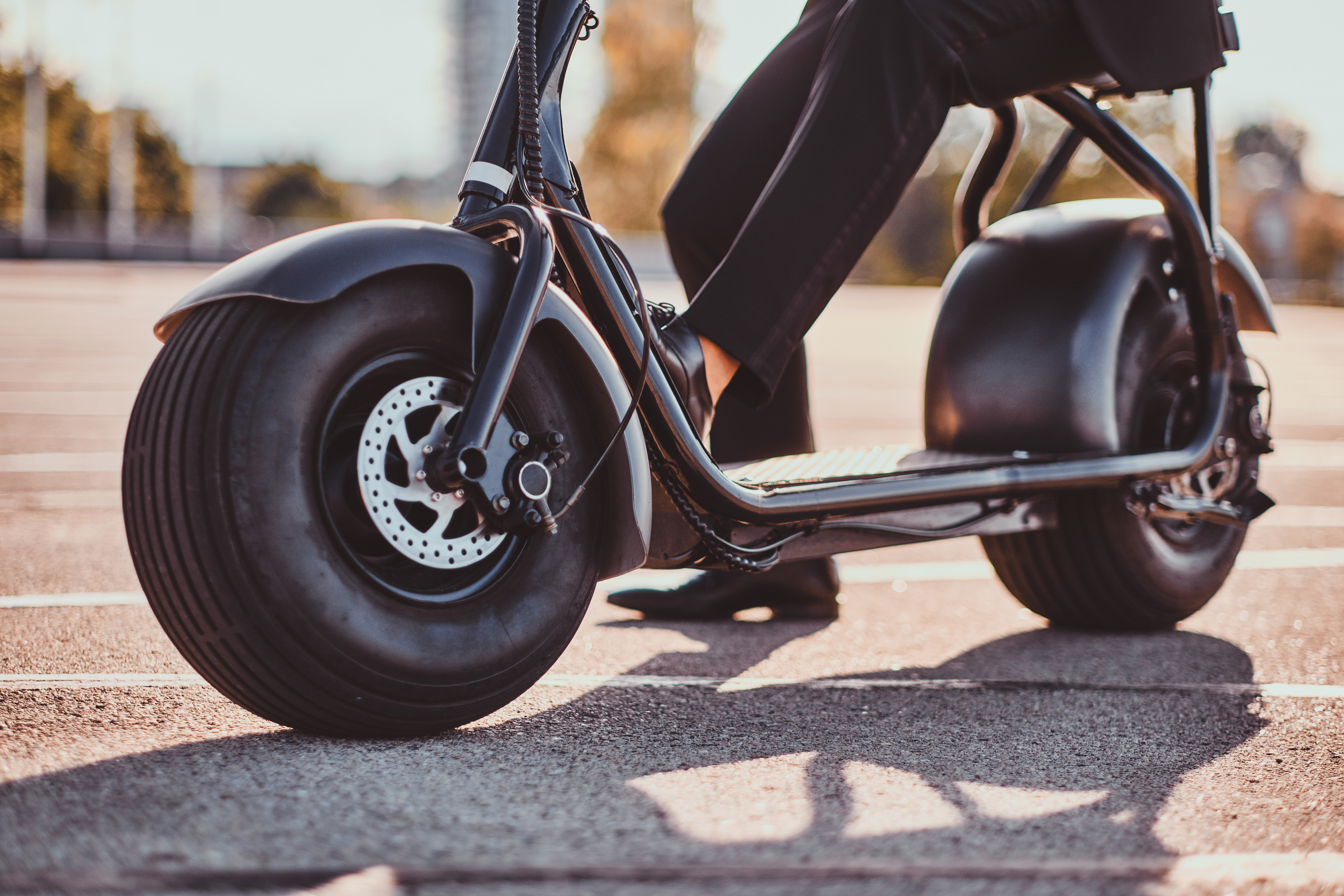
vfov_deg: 16.3
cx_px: 672
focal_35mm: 84
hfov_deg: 24.2
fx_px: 3136
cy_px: 448
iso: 250
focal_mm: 56
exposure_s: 1/4000
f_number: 1.4
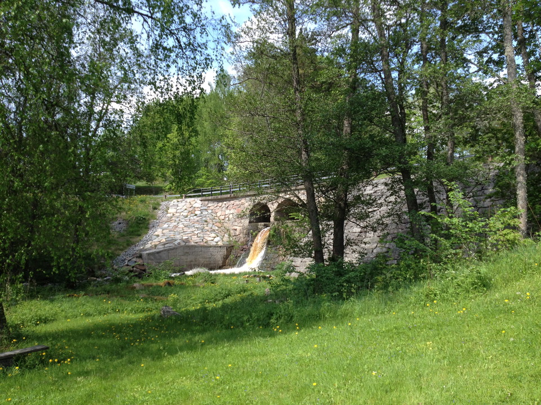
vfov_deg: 40.7
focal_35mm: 35
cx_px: 270
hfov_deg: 52.6
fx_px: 547
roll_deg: +0.4
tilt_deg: +1.8
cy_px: 202
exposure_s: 1/587
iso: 50
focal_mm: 4.28
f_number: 2.4
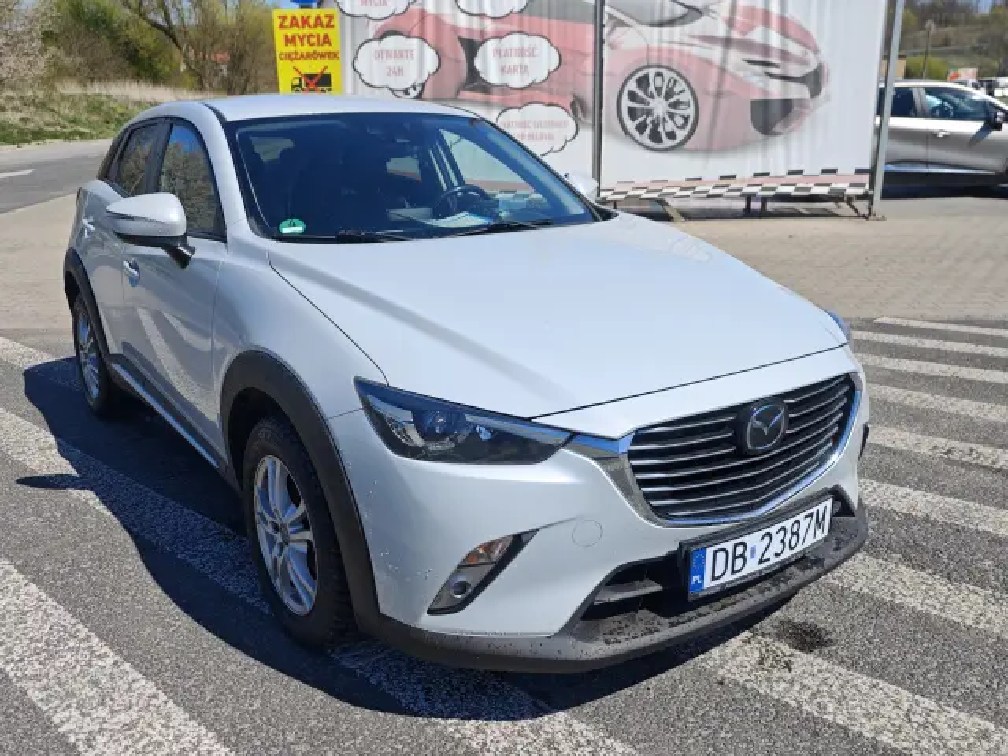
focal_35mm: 28
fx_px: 815
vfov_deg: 49.7
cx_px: 504
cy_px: 378
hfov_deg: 63.4
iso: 50
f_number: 2
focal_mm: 8.72
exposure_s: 1/1672
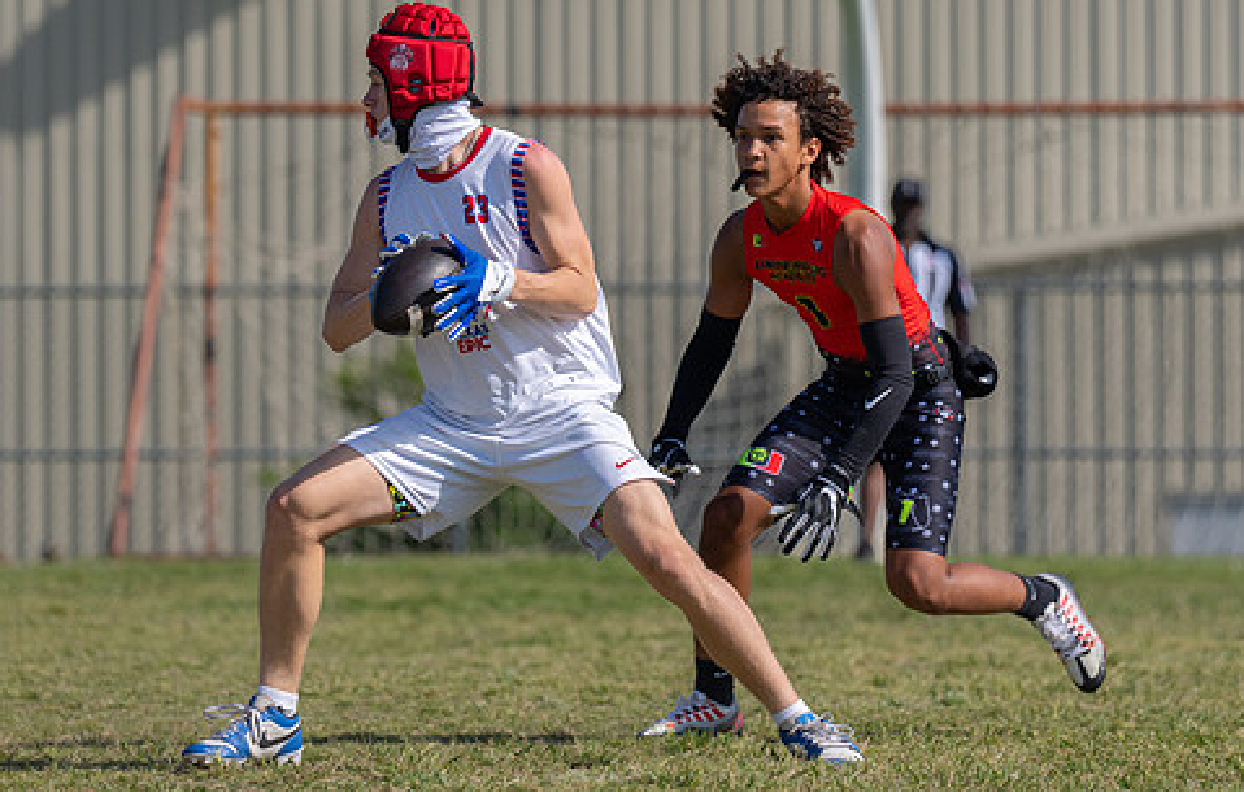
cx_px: 608
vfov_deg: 4.9
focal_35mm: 270
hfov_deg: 7.7
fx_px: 9202
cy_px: 120
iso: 100
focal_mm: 147
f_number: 2.8
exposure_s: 1/4000
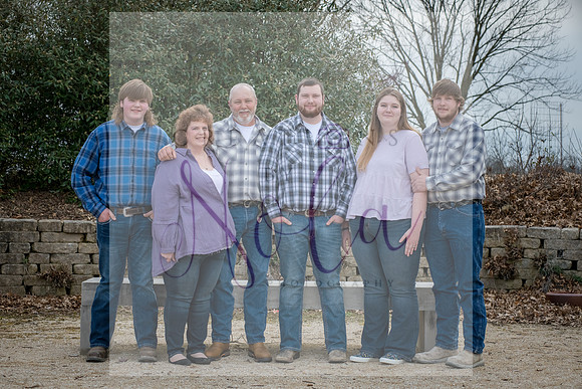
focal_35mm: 80
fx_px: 1294
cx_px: 291
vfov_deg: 17.1
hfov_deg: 25.4
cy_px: 194
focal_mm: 80
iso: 400
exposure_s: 1/640
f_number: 8
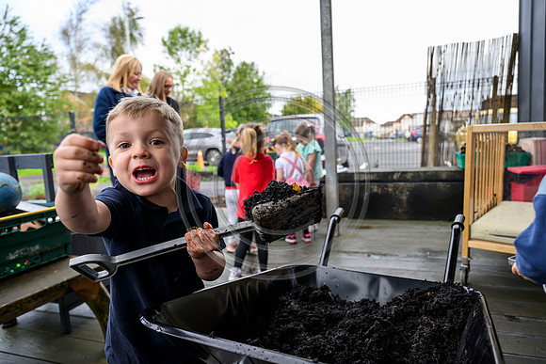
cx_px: 273
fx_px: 364
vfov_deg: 53.2
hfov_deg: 73.7
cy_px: 182
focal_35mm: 24
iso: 1000
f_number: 3.5
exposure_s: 1/320
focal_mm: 24
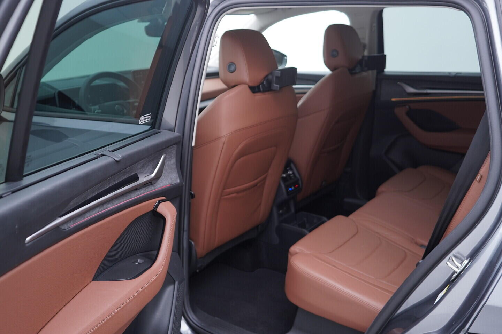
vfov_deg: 36.9
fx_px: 502
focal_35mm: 36
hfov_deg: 53.1
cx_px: 251
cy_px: 167
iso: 200
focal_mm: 24
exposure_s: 1/40
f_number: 2.8
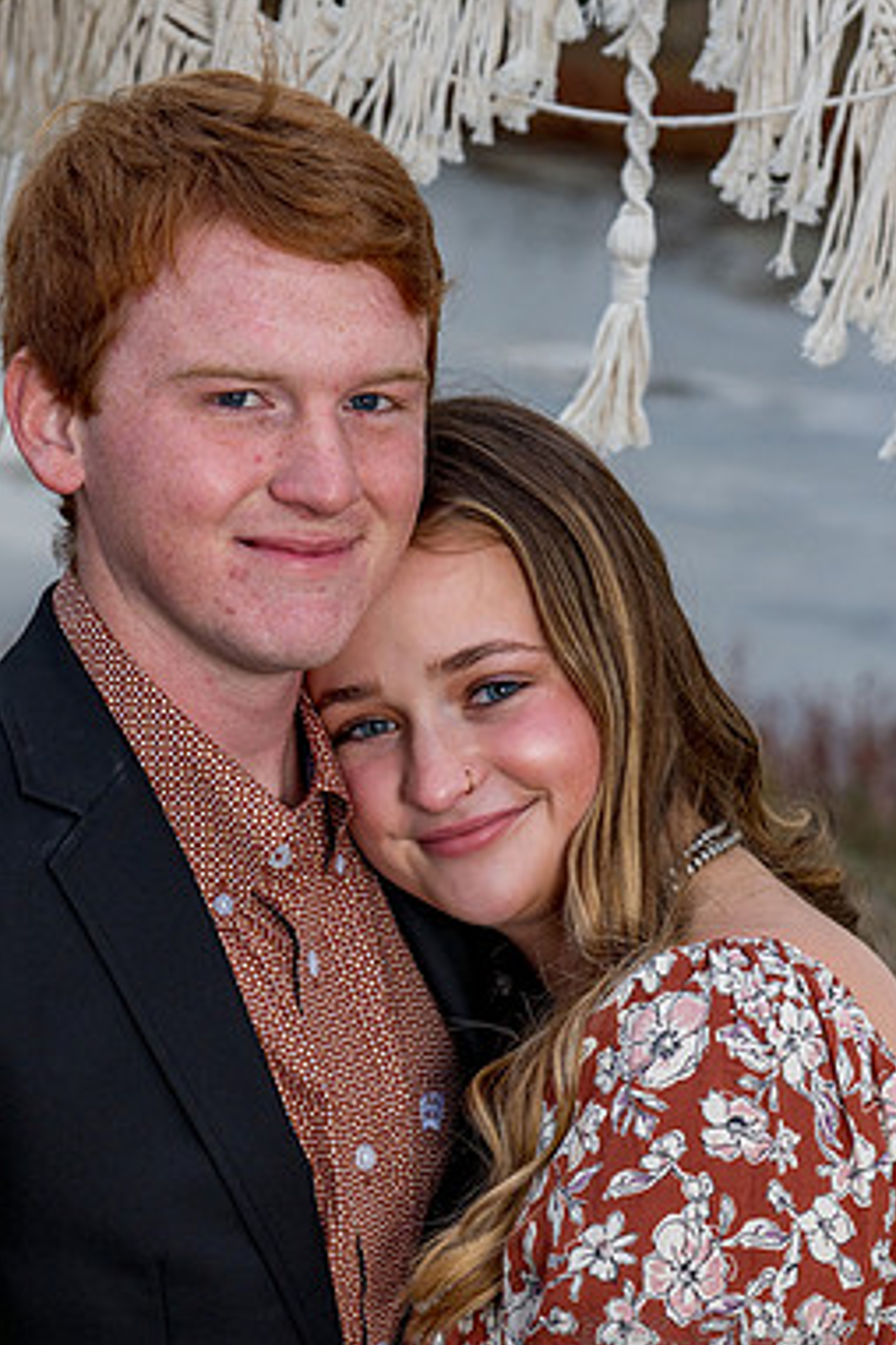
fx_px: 2202
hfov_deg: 23.0
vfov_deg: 33.9
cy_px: 618
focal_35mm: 59
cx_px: 388
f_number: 5
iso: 250
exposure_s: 1/160
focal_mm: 50
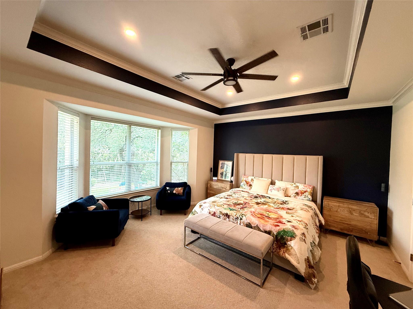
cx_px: 206
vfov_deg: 85.7
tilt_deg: -0.9
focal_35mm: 14
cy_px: 154
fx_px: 167
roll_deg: -1.0
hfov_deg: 102.1
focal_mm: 2.22
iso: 320
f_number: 2.2
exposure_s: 1/120
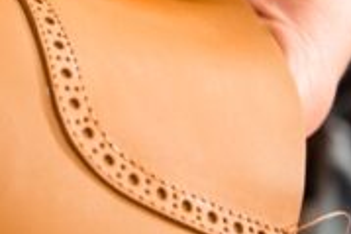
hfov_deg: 12.0
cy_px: -92
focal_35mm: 163
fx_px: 1588
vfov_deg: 8.3
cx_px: -173
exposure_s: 1/100
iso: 320
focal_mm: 38
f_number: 3.5
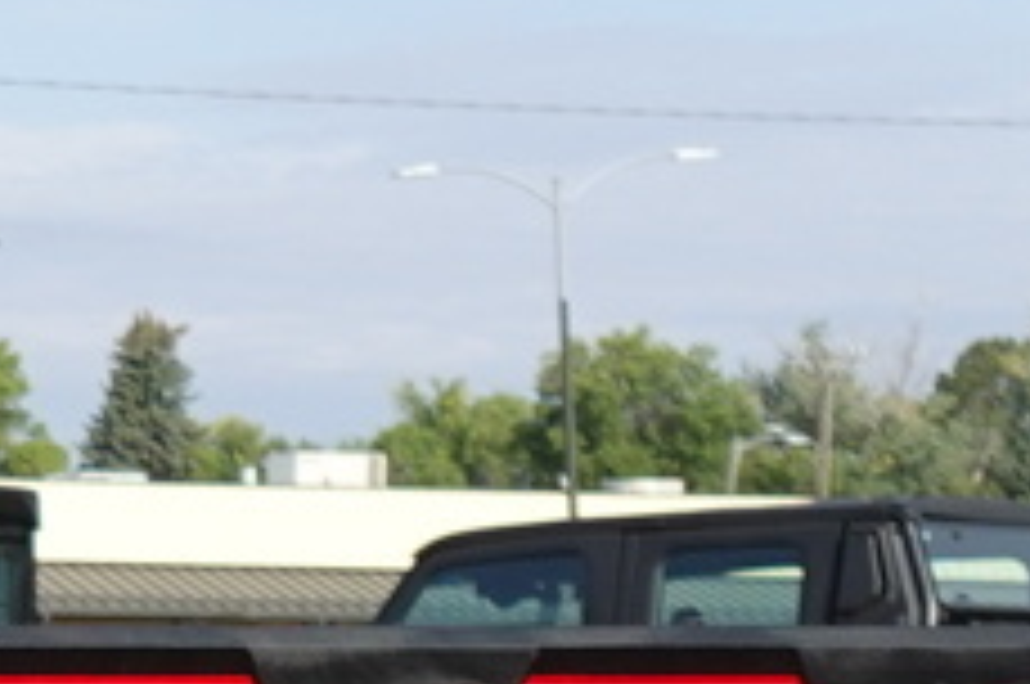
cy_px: 898
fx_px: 4000
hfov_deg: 11.7
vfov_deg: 9.6
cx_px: -1529
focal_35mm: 140
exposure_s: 1/2500
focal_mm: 7.6
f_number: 2
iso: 125
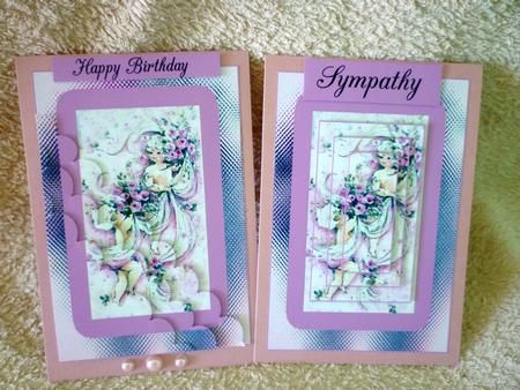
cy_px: 195
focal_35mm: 29
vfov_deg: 48.3
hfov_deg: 61.6
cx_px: 260
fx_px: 436
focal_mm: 5.2
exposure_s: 1/30
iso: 400
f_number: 3.3
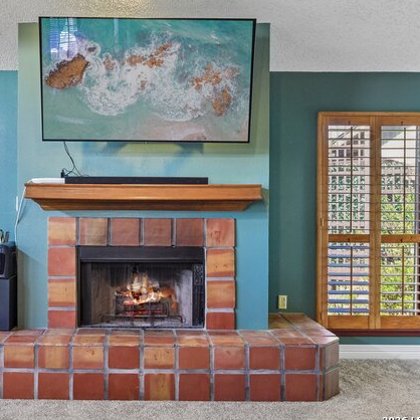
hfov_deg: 42.3
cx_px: 141
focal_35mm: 39
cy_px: 212
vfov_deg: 42.8
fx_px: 535
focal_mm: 30
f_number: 8
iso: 12800
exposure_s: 1/30
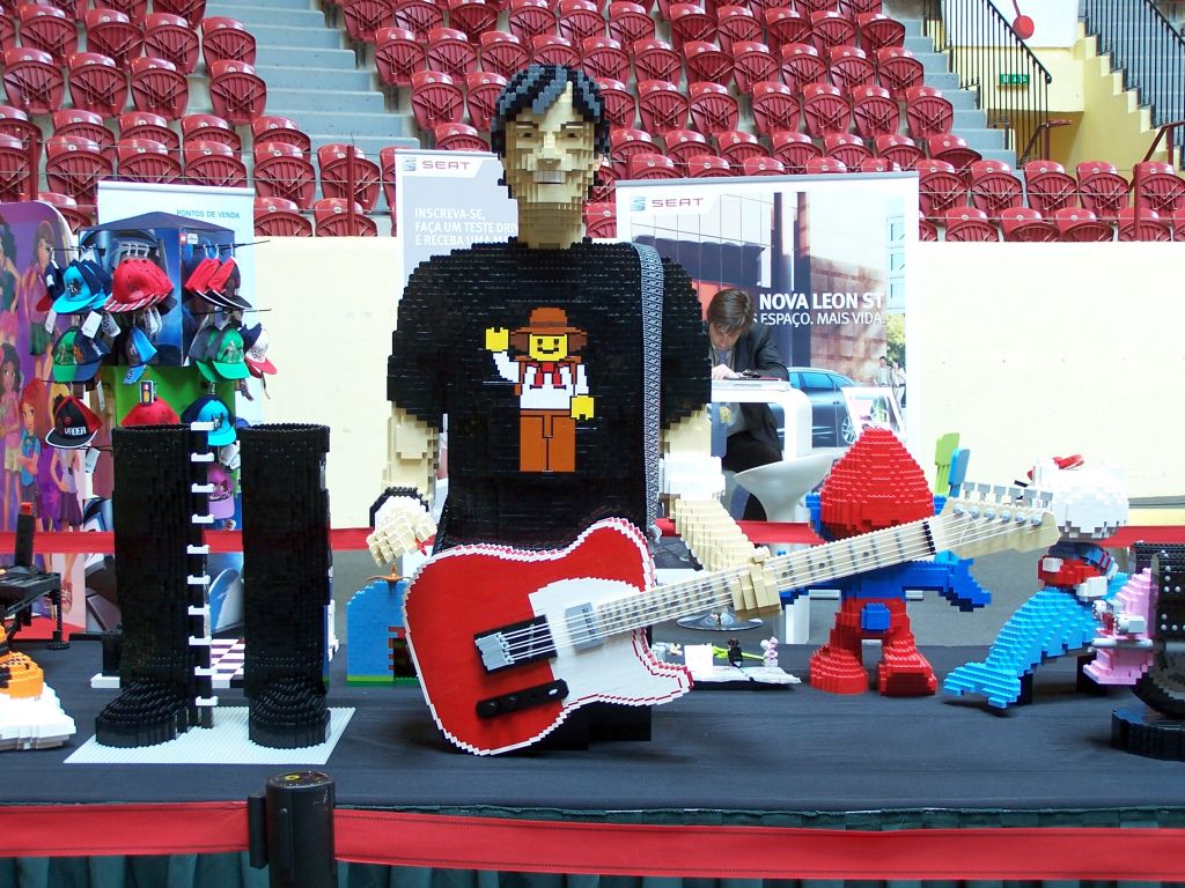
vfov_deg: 24.8
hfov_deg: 32.7
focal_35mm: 59
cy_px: 444
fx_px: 2020
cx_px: 592
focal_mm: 9.8
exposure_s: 1/6
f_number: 3.1
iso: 80
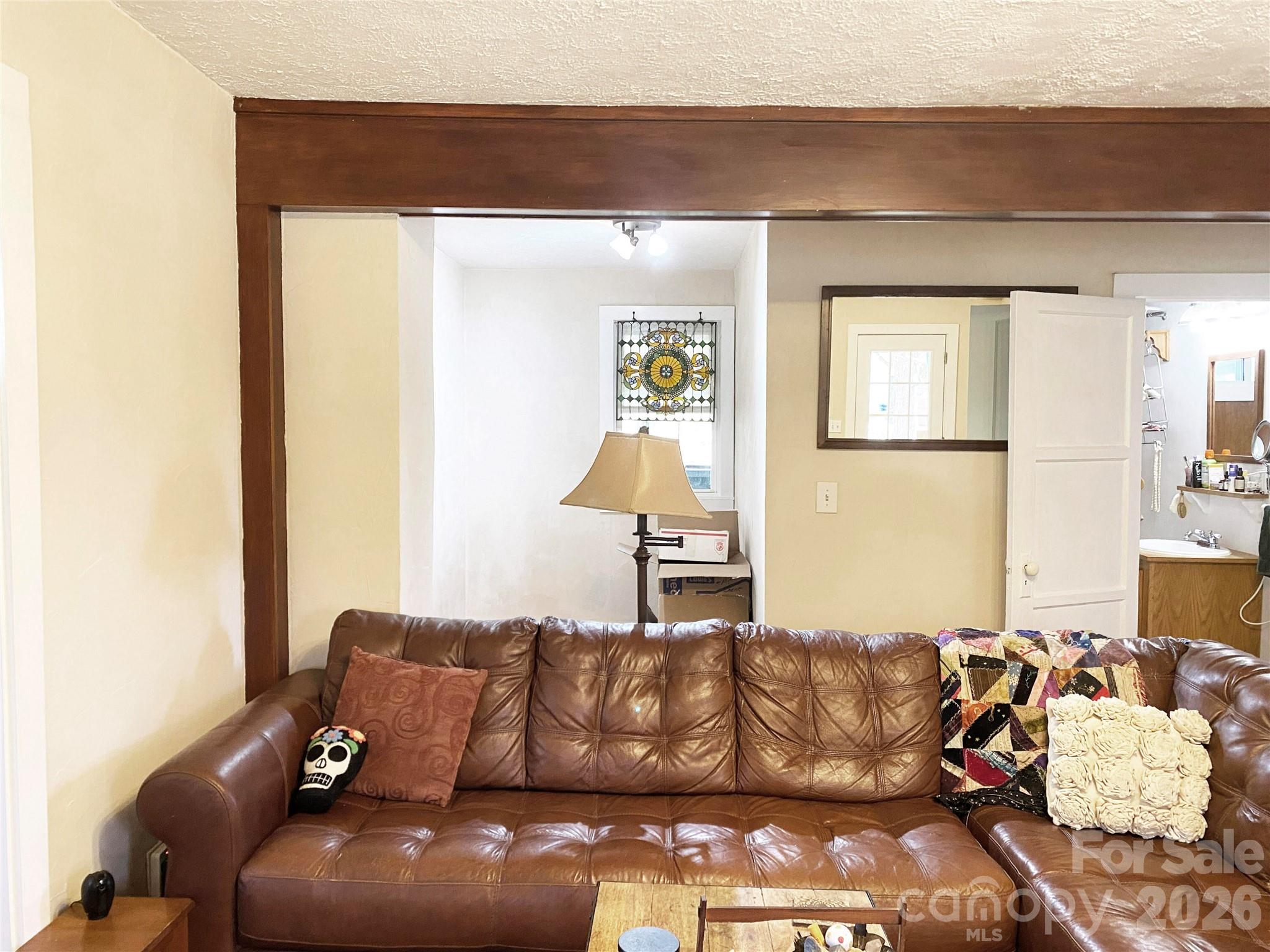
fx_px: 954
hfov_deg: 67.3
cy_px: 476
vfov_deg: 53.1
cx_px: 635
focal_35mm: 26
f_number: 1.8
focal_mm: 4.25
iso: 200
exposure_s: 1/60
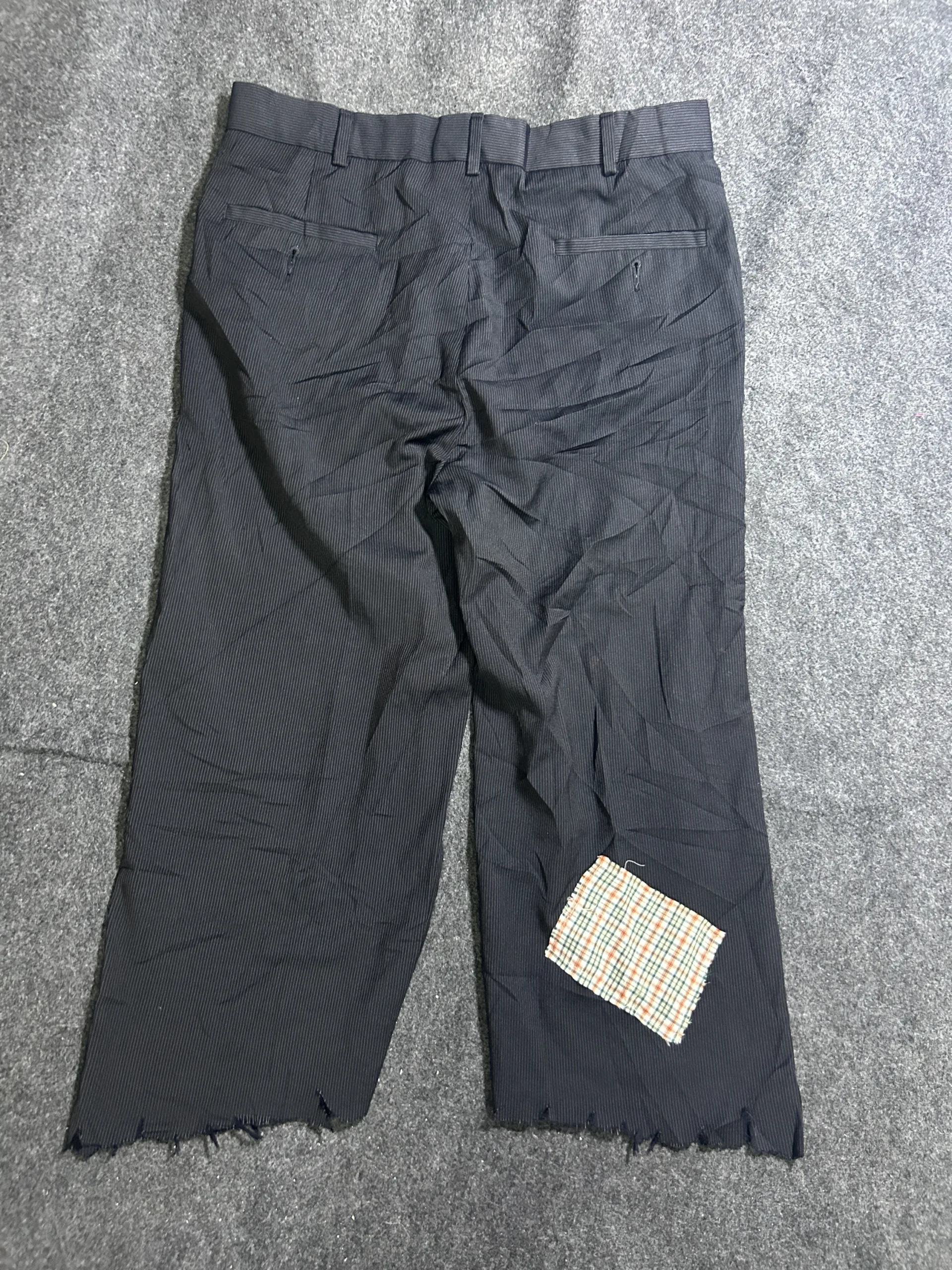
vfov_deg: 67.3
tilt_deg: -56.7
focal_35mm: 26
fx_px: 953
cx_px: 476
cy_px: 635
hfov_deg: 53.1
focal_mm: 5.7
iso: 500
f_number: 1.5
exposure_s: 1/33
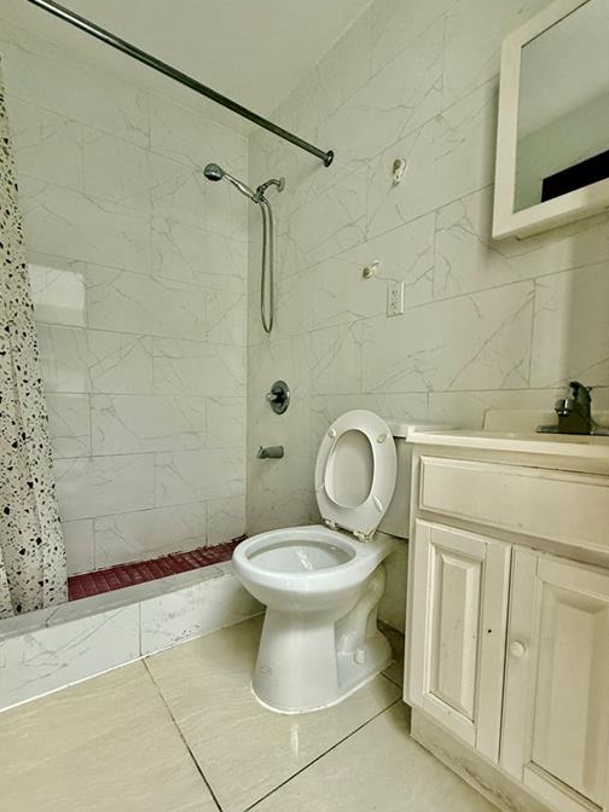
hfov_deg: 77.8
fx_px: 375
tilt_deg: -3.5
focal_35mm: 16
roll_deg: -1.2
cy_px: 436
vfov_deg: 94.3
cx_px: 269
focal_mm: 2.22
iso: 320
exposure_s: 1/63
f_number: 2.2
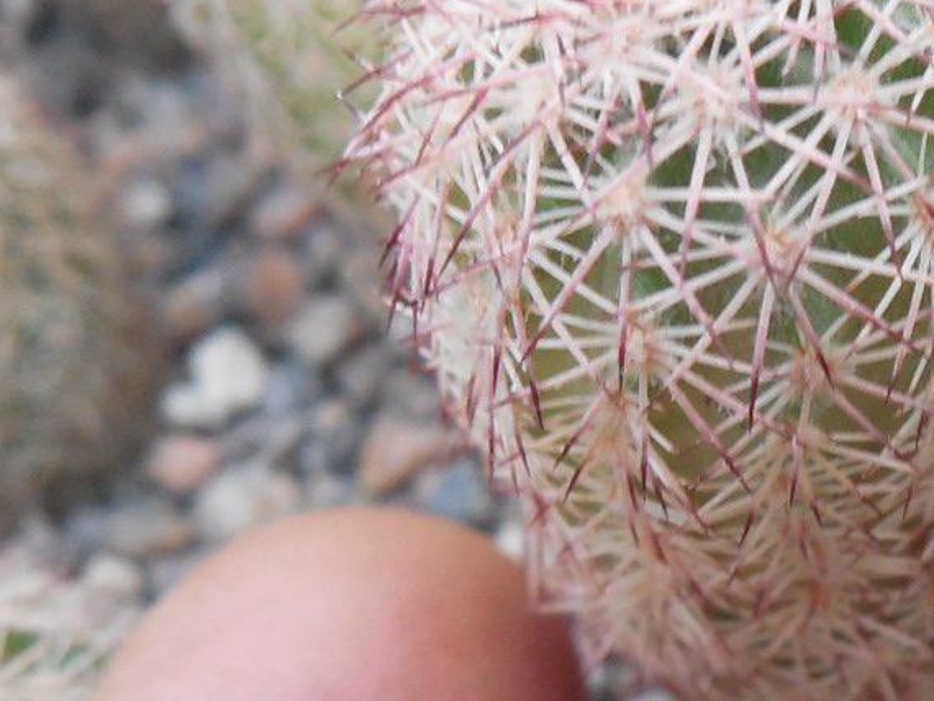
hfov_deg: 21.6
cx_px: 972
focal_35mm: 87
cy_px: 341
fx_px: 2348
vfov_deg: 17.0
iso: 280
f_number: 3.6
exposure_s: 1/30
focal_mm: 5.6
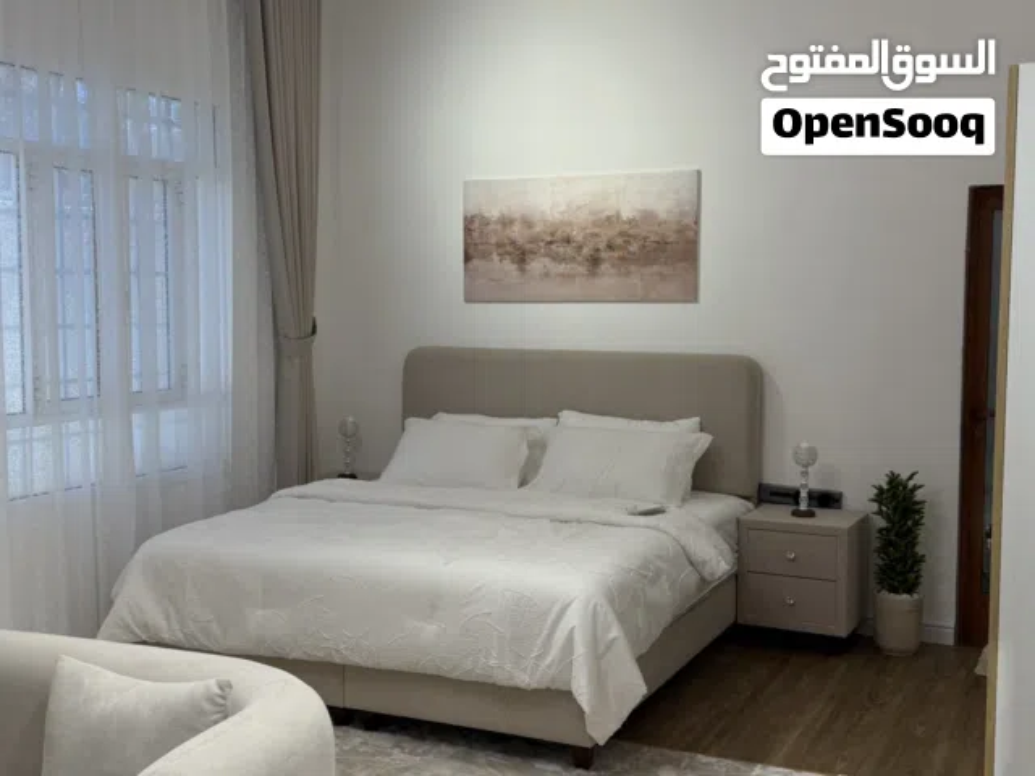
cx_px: 518
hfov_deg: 71.6
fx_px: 718
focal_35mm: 24
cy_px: 388
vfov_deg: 56.8
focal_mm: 6.76
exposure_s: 1/280
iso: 100
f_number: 1.78
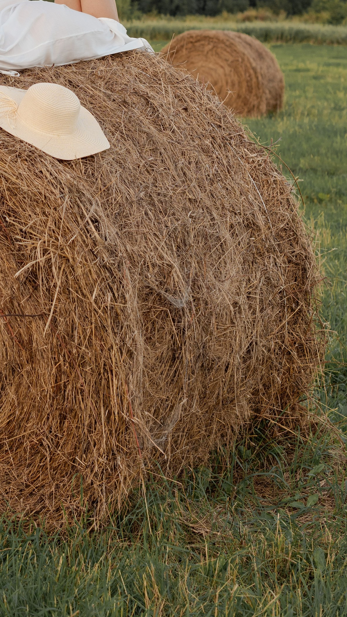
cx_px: 16
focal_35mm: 102
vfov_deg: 20.5
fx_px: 1669
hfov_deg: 11.8
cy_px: 59
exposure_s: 1/400
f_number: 5
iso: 280
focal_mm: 50
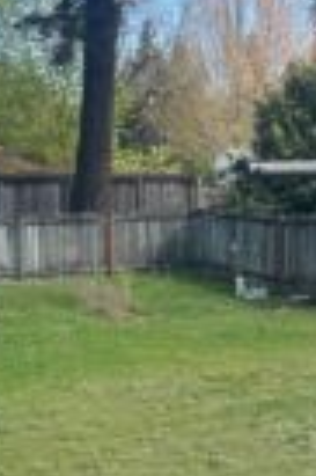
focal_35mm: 73
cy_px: 250
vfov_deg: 27.7
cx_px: 198
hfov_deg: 18.6
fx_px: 964
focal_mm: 6.76
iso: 80
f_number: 1.78
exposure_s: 1/1238
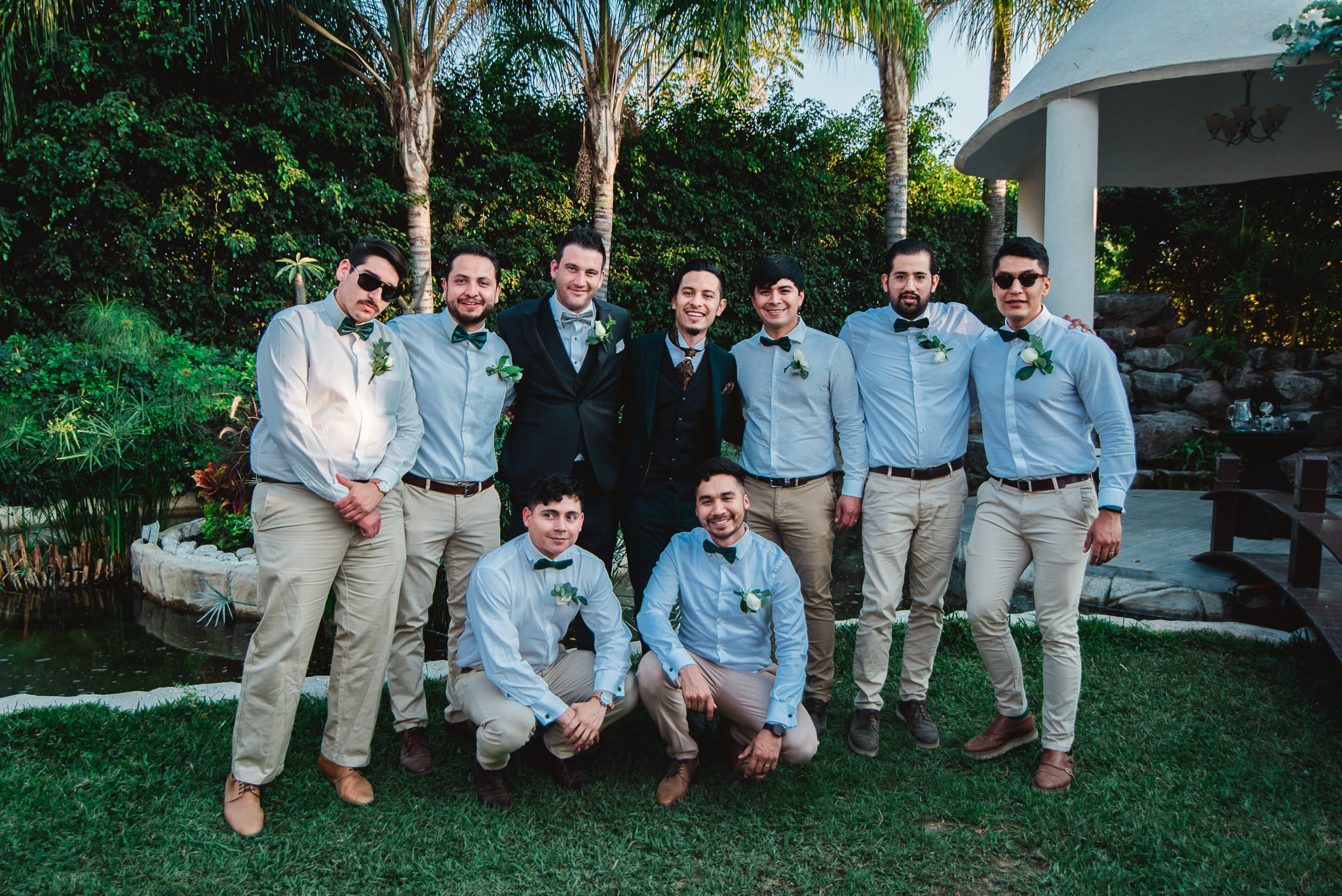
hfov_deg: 65.5
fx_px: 1044
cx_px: 671
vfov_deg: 46.4
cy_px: 448
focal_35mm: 28
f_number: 3.5
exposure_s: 1/320
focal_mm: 28
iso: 100
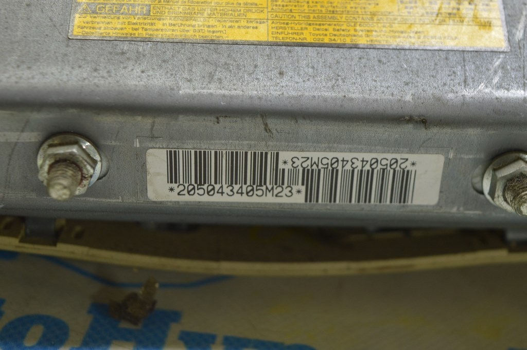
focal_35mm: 60
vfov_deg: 22.6
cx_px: 264
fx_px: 878
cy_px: 175
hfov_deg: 33.4
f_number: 5.6
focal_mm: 40
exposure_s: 1/20
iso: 400
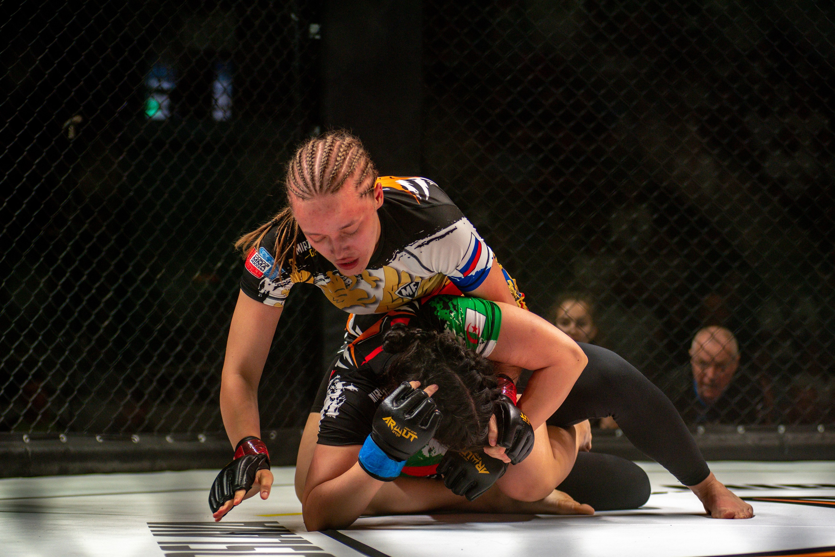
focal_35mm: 86
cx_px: 418
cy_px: 278
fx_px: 1995
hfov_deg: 23.6
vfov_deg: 15.9
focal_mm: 86
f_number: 4
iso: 2000
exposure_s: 1/1250
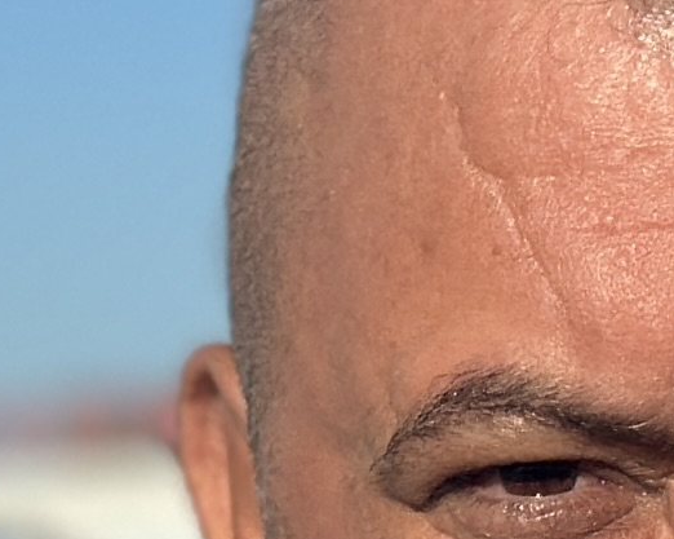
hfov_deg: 5.3
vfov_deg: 4.2
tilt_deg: -1.8
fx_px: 7217
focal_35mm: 362
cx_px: 504
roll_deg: +1.1
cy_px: 962
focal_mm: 6.86
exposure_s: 1/8197
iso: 100
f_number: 1.78
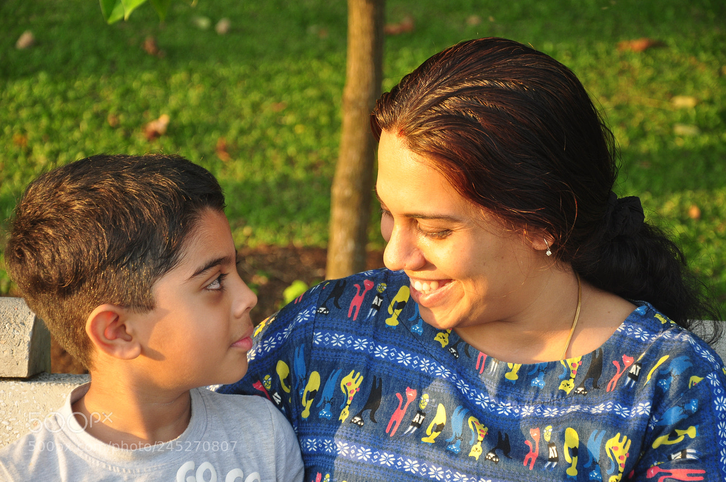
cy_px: 241
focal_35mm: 112
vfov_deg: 12.1
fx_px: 2266
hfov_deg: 18.2
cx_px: 363
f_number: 5.3
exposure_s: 1/60
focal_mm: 75
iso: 200
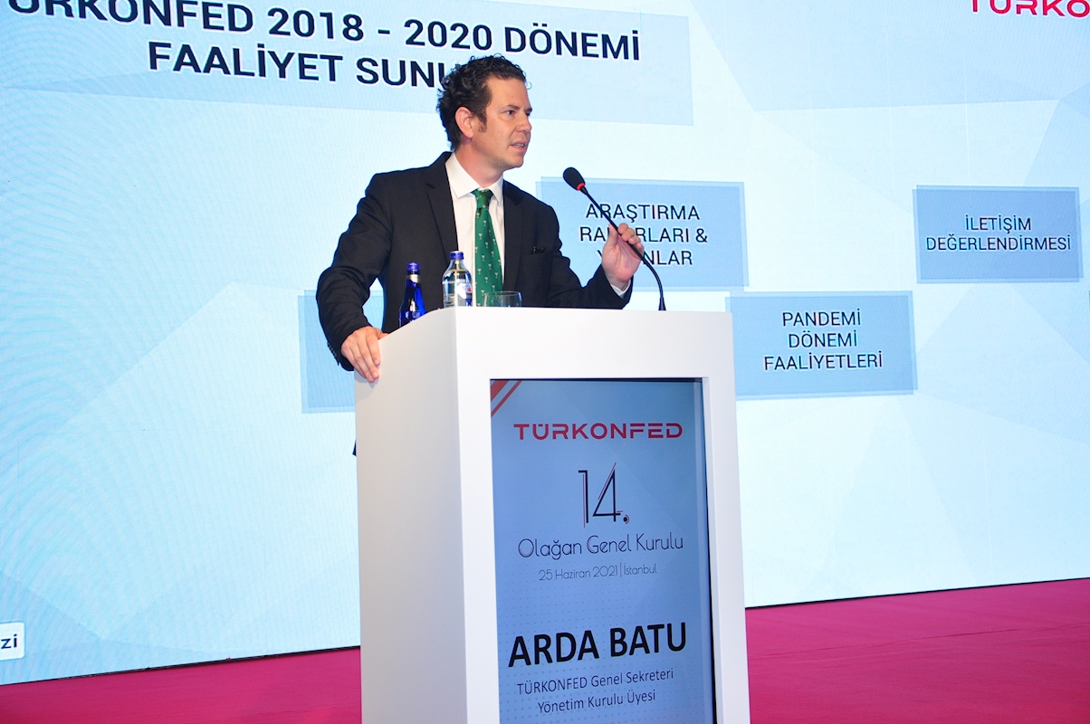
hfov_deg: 37.9
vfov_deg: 25.7
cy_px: 362
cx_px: 545
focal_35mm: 52
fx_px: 1588
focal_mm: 35
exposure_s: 1/80
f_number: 4.5
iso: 400
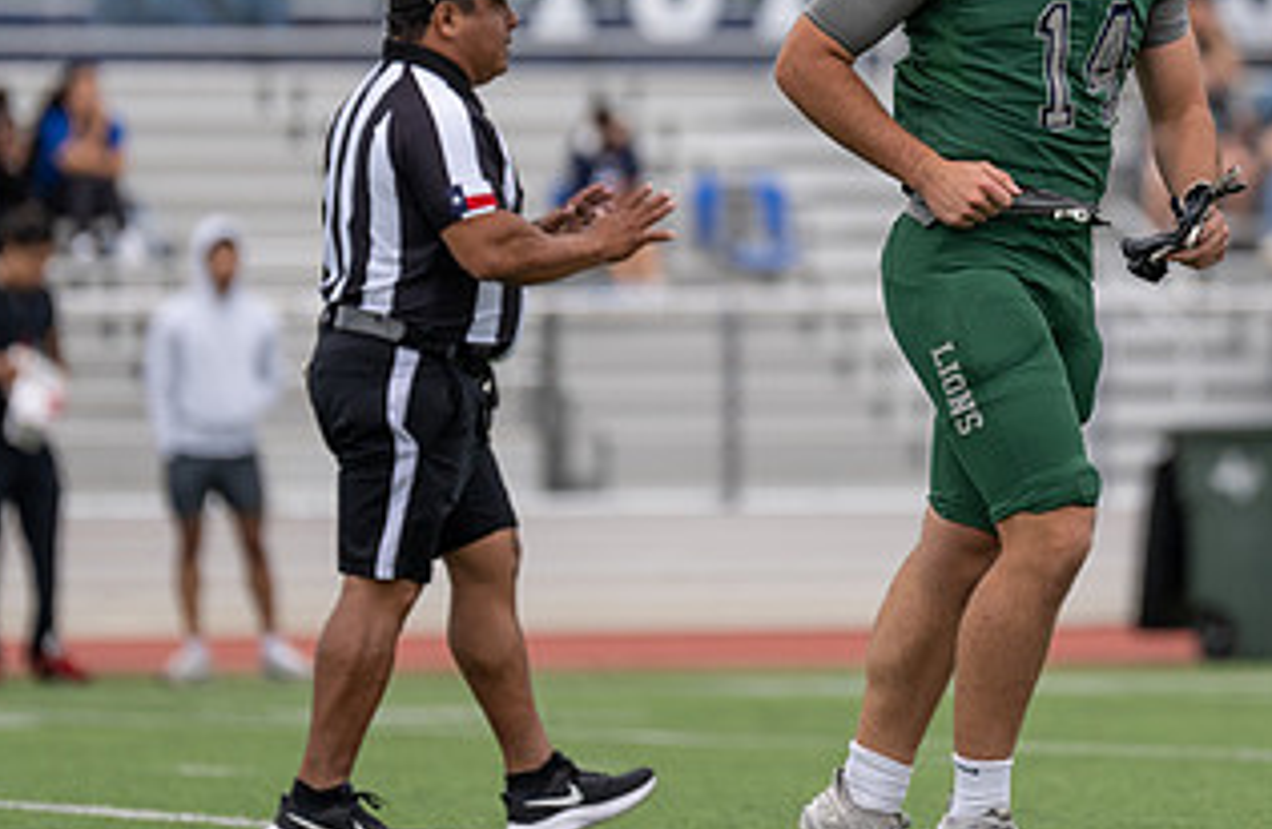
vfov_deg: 3.3
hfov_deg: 5.0
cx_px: 936
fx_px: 14458
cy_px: 170
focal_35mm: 412
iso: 250
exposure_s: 1/1250
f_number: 2.8
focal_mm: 200
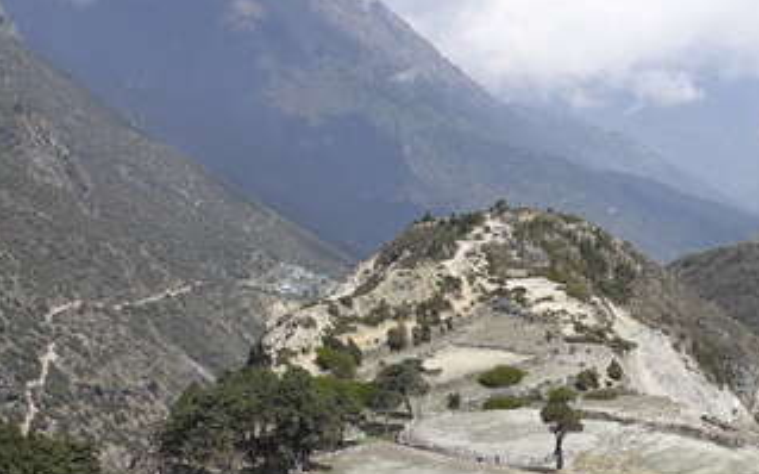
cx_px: 642
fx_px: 1902
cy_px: 469
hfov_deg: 22.2
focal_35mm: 92
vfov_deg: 14.0
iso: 125
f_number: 5.6
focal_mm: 8.8
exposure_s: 1/640
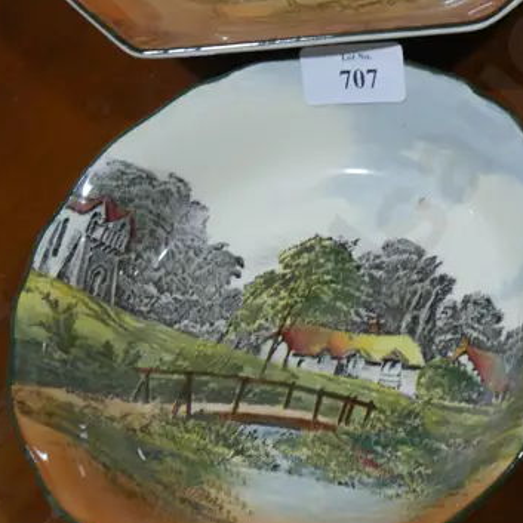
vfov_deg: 15.3
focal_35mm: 113
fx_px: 1932
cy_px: 95
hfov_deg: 15.2
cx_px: 504
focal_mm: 22
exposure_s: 1/80
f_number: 4.7
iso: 200
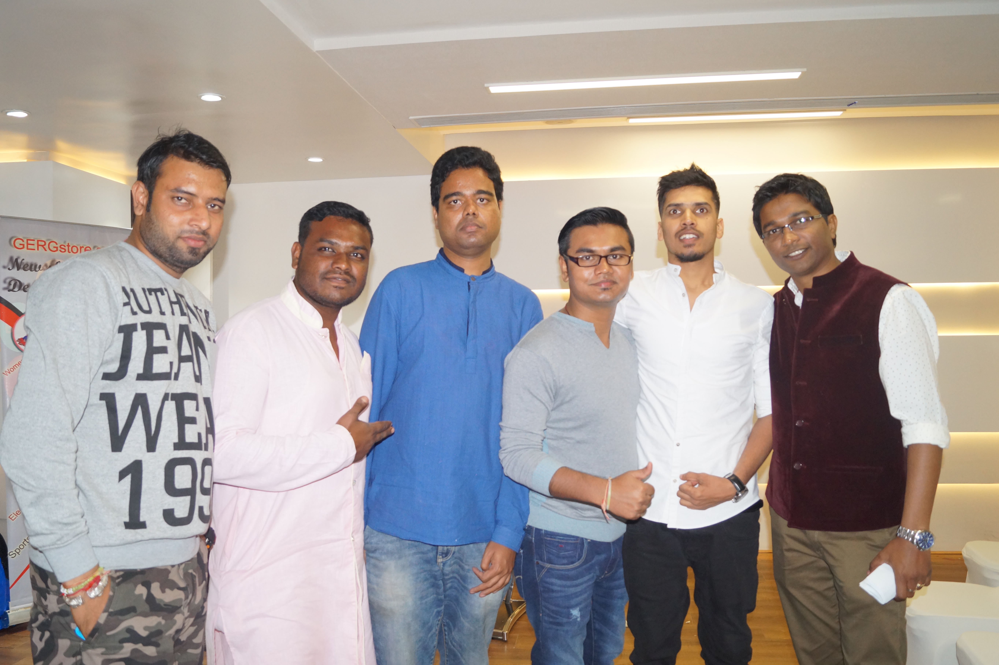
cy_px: 332
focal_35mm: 30
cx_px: 500
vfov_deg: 43.6
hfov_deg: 62.0
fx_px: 832
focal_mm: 20
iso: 800
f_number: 4
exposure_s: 1/160
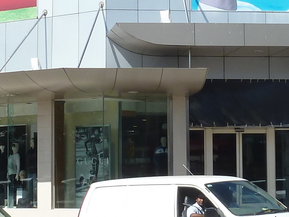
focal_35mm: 136
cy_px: 95
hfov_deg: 14.5
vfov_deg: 10.9
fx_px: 1136
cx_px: 204
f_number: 4.5
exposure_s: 1/500
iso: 80
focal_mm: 5.3
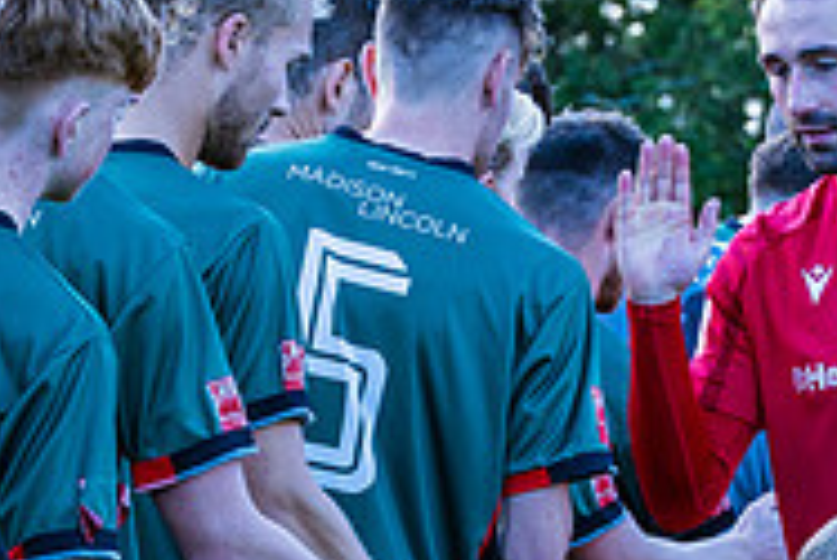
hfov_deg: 4.5
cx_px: 857
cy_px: 968
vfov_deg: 3.0
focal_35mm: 462
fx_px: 10750
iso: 200
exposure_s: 1/160
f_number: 5
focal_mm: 80
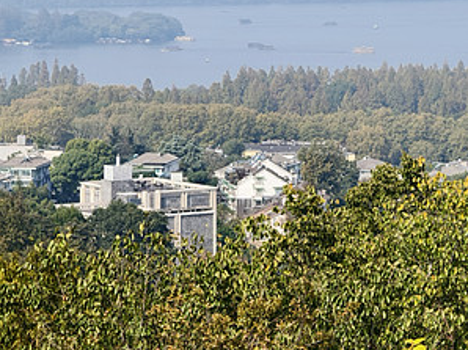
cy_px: 60
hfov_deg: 10.5
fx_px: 2540
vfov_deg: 7.9
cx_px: 325
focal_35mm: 188
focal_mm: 13.3
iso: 50
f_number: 2.57
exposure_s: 1/370
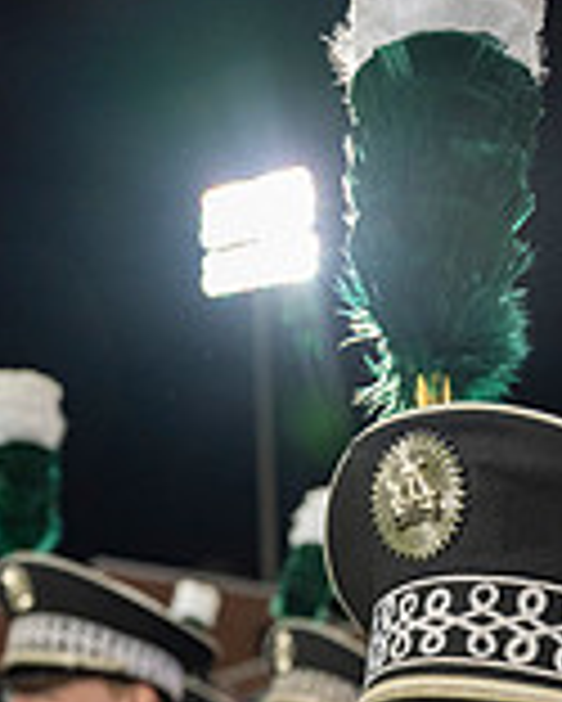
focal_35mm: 65
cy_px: 945
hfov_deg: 23.3
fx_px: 1350
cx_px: 418
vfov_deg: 24.8
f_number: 3.2
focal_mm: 24
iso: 1250
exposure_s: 1/500
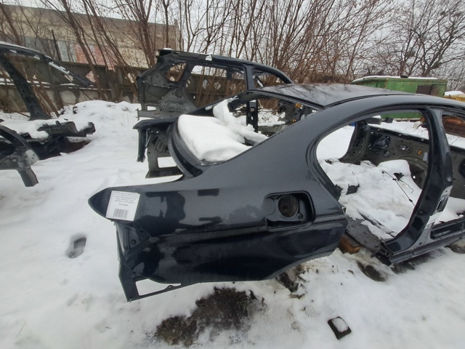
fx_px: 175
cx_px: 232
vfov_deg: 89.9
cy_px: 174
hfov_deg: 106.2
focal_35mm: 13
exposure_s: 1/108
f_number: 2.2
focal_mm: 1.13
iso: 50
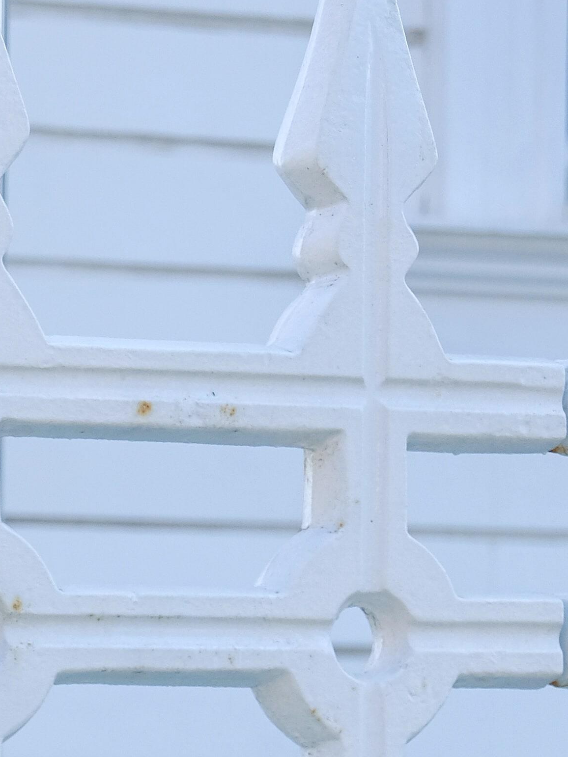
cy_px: 1834
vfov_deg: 7.6
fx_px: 5274
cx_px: -521
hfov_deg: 6.0
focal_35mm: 241
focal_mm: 56.6
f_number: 7.1
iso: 320
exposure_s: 1/220
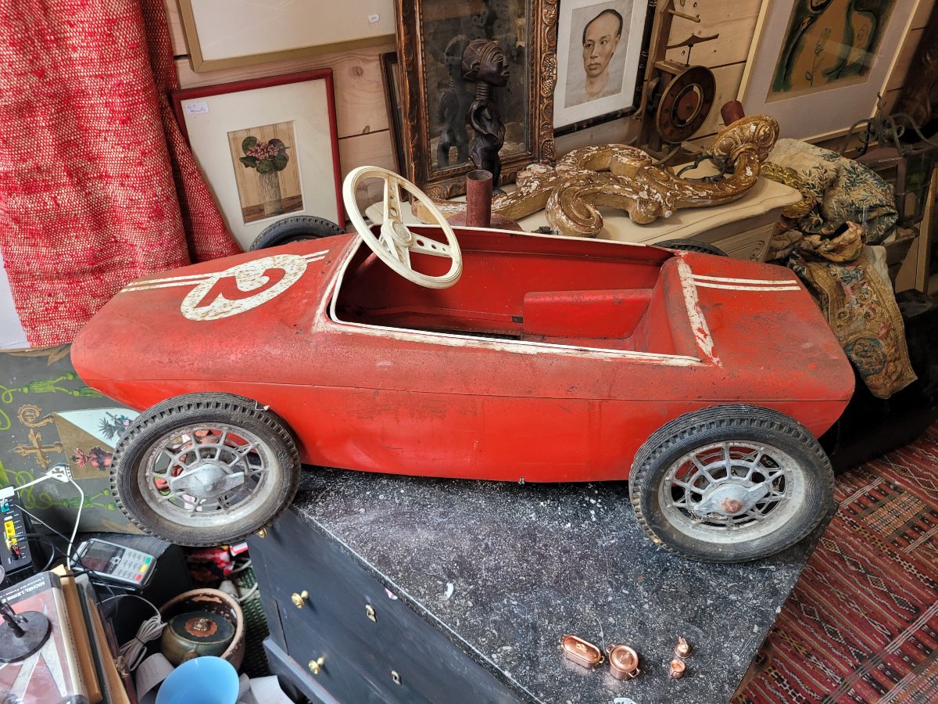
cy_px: 352
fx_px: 705
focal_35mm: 26
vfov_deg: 53.1
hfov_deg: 67.3
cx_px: 469
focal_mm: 5.4
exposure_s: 1/100
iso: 160
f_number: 1.8
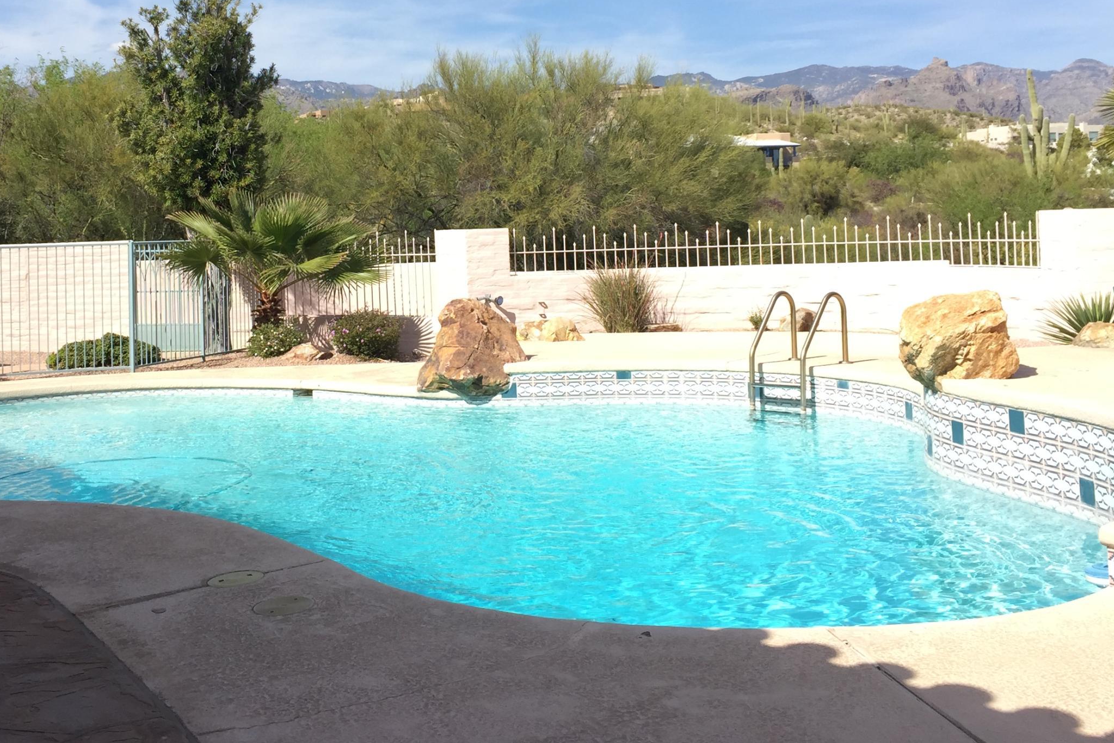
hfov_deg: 44.2
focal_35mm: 44
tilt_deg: +2.3
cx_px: 428
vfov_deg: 30.1
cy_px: 200
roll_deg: +1.0
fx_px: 1362
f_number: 2.2
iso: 32
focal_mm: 4.15
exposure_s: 1/1319
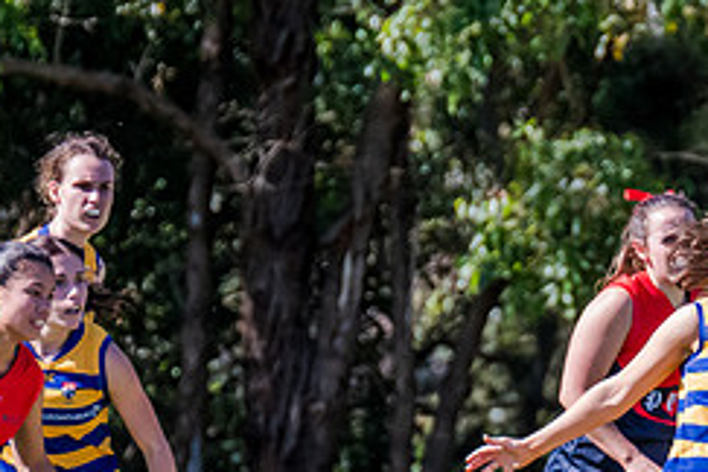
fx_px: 29458
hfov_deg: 1.4
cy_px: 464
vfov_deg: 0.9
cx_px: 756
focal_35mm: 1498
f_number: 6.3
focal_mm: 420
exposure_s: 1/1600
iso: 800
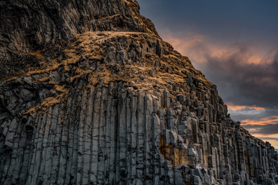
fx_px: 270
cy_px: 92
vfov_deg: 37.9
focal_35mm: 35
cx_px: 139
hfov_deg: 54.4
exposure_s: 1/25
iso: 800
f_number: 18
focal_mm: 35
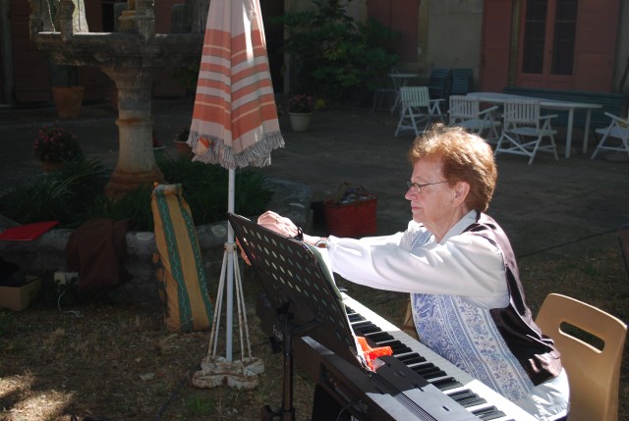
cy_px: 210
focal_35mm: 45
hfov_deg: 43.5
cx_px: 314
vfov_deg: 30.0
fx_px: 788
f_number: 4.8
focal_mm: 30
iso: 100
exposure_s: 1/160
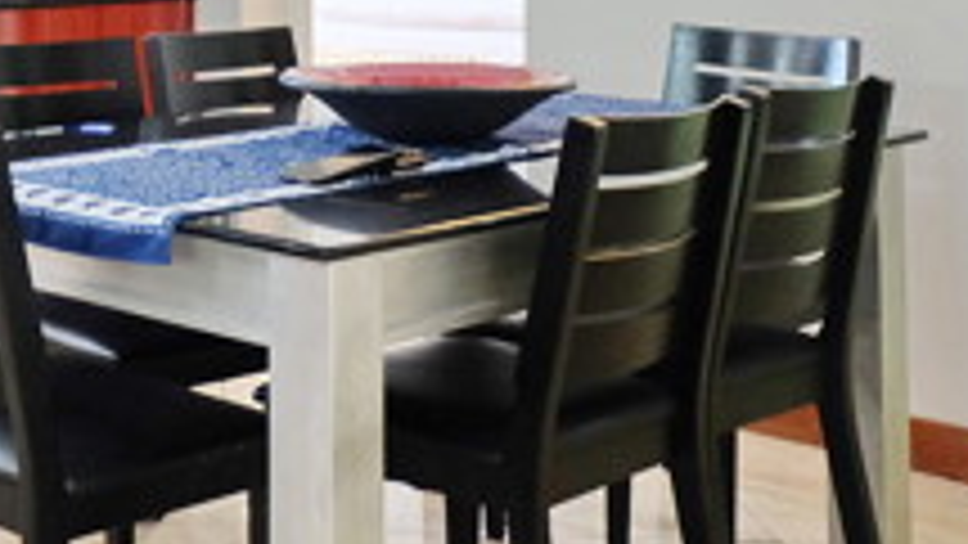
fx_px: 1797
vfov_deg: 16.0
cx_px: -63
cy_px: -234
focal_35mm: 70
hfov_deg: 27.8
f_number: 3.5
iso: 1250
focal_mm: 16
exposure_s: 1/30
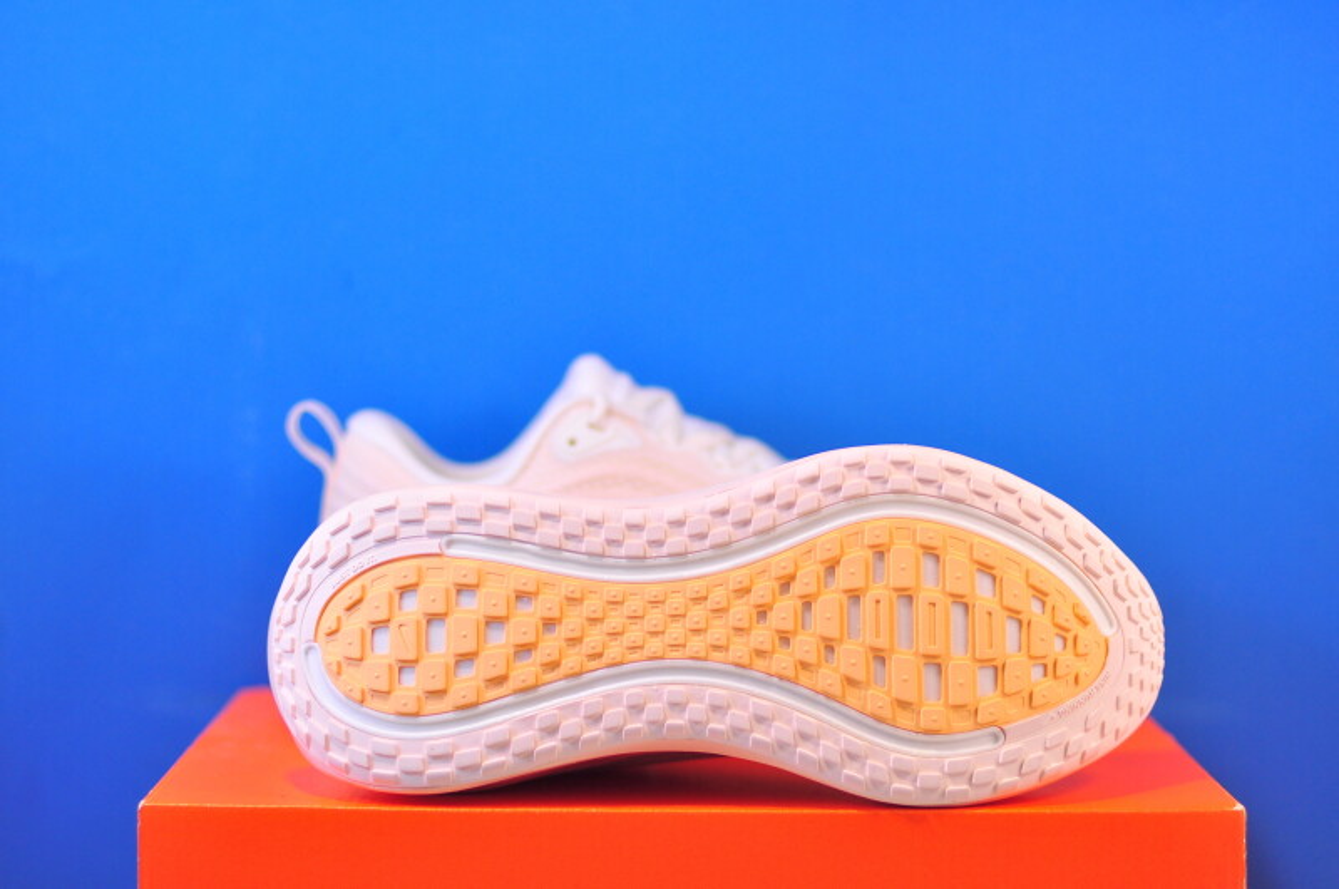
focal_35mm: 75
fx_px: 2786
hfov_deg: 27.0
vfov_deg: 18.1
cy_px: 444
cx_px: 670
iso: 250
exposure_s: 1/320
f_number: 2
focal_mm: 50
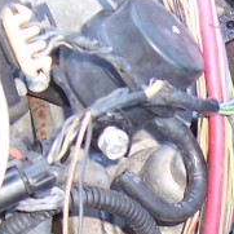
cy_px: 305
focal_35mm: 170
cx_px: 215
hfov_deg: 10.2
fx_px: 1300
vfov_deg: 10.1
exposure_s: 1/60
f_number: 2.7
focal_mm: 5.6
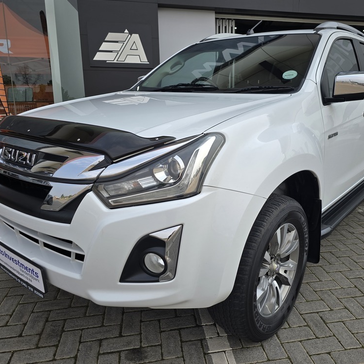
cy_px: 180
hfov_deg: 56.9
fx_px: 333
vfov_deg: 57.3
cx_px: 217
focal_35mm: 28
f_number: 1.7
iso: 12
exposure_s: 1/472
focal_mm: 6.3
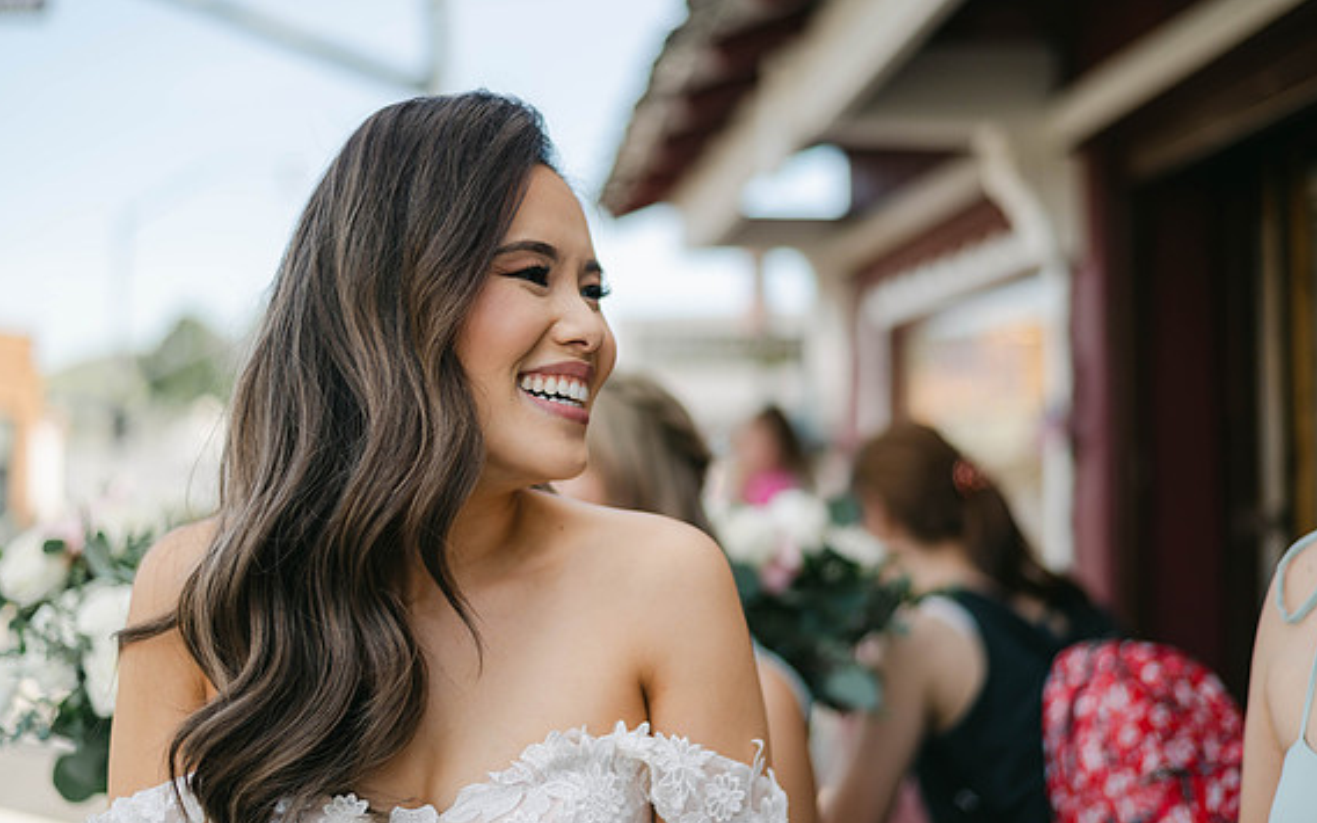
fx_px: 1866
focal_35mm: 52
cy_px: 427
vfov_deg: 24.9
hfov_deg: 38.9
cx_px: 661
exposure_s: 1/2500
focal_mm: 50
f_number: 2
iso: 100
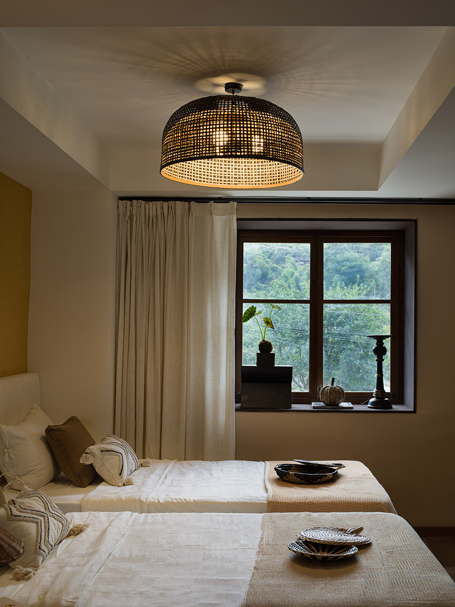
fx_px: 684
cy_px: 304
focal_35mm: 39
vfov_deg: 47.9
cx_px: 228
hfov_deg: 36.8
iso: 100
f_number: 9
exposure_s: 1/25
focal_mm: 50
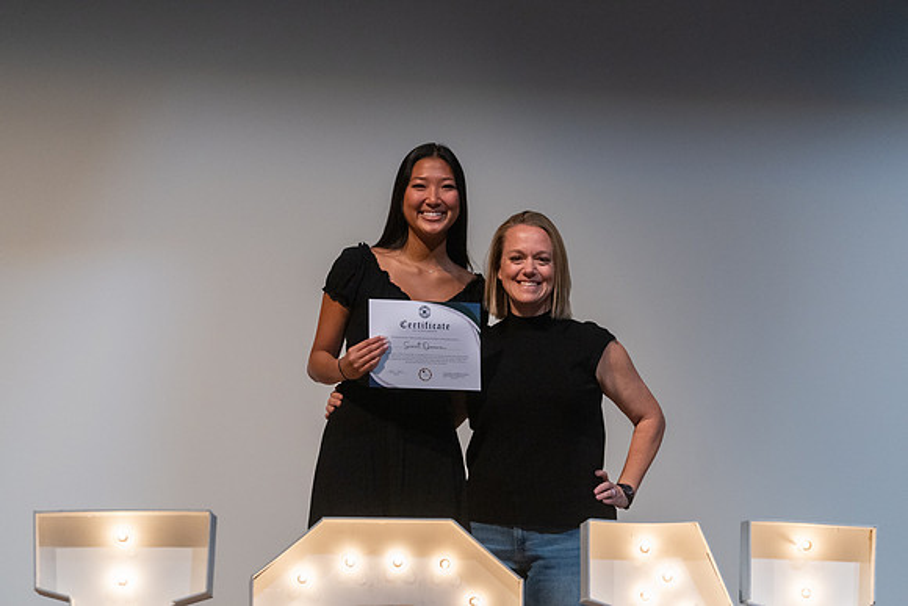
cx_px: 454
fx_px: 3834
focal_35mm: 152
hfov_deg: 13.5
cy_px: 303
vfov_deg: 9.0
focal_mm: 152
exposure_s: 1/320
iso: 5000
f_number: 4.5
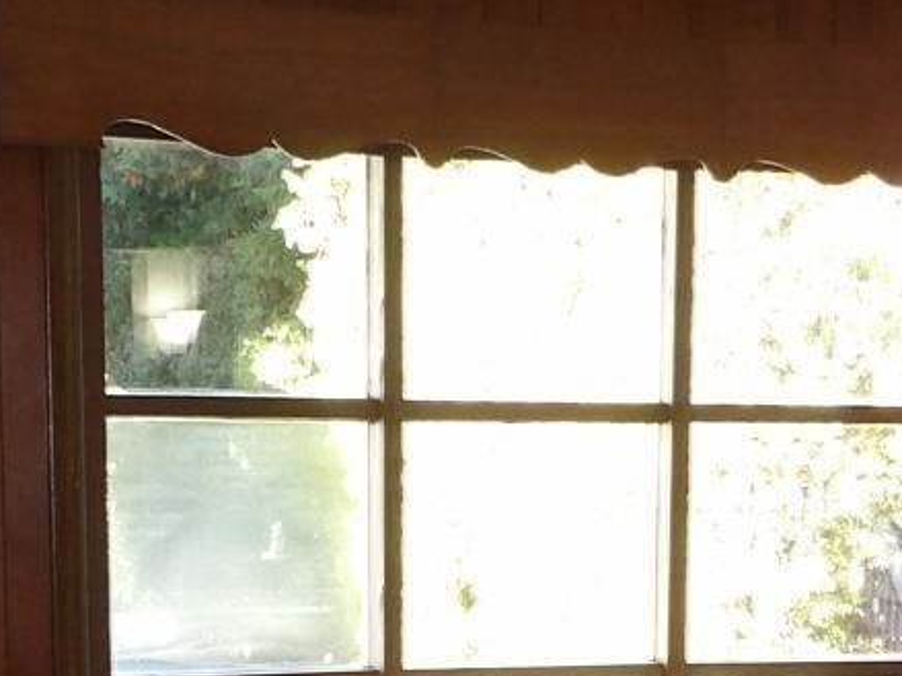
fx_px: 2918
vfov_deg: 12.4
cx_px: 544
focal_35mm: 112
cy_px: 1116
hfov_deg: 17.6
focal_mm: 4.3
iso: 134
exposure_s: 1/33
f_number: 3.2
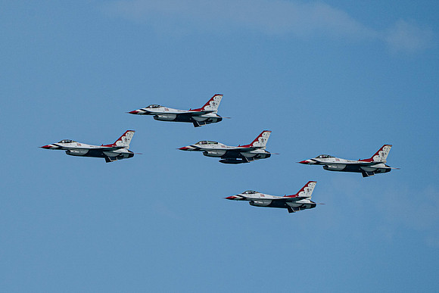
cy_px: 159
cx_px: 157
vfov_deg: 2.0
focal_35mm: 701
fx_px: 8550
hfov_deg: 2.9
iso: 800
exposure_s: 1/1600
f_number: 10
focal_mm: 400
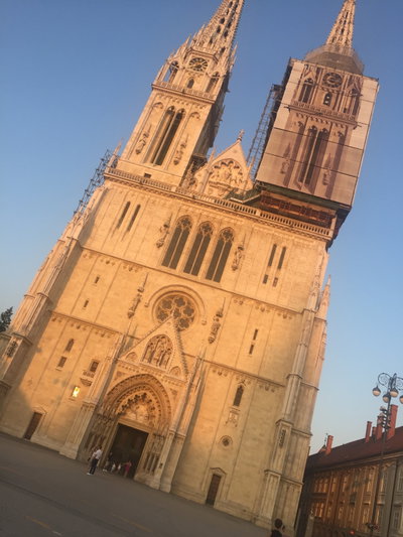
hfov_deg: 48.2
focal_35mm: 29
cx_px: 202
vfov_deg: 61.6
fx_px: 450
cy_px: 268
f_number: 2.2
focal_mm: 4.15
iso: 32
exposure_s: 1/534
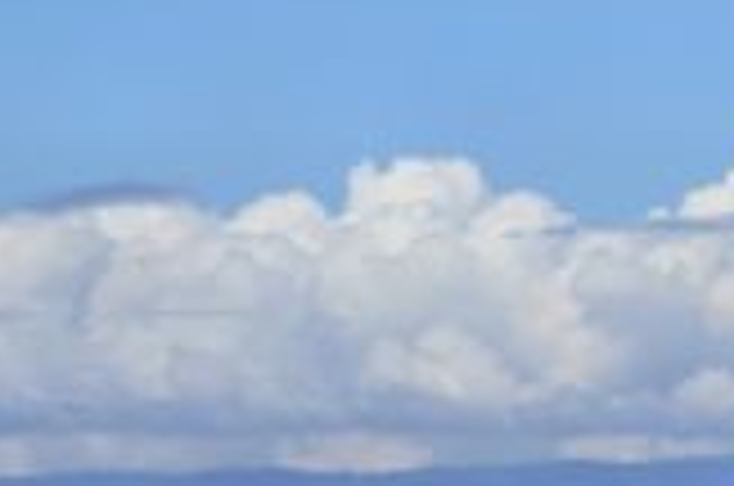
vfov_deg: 4.5
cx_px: 1009
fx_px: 6247
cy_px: 407
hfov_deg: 6.7
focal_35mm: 307
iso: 200
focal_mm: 52
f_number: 11
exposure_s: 1/500
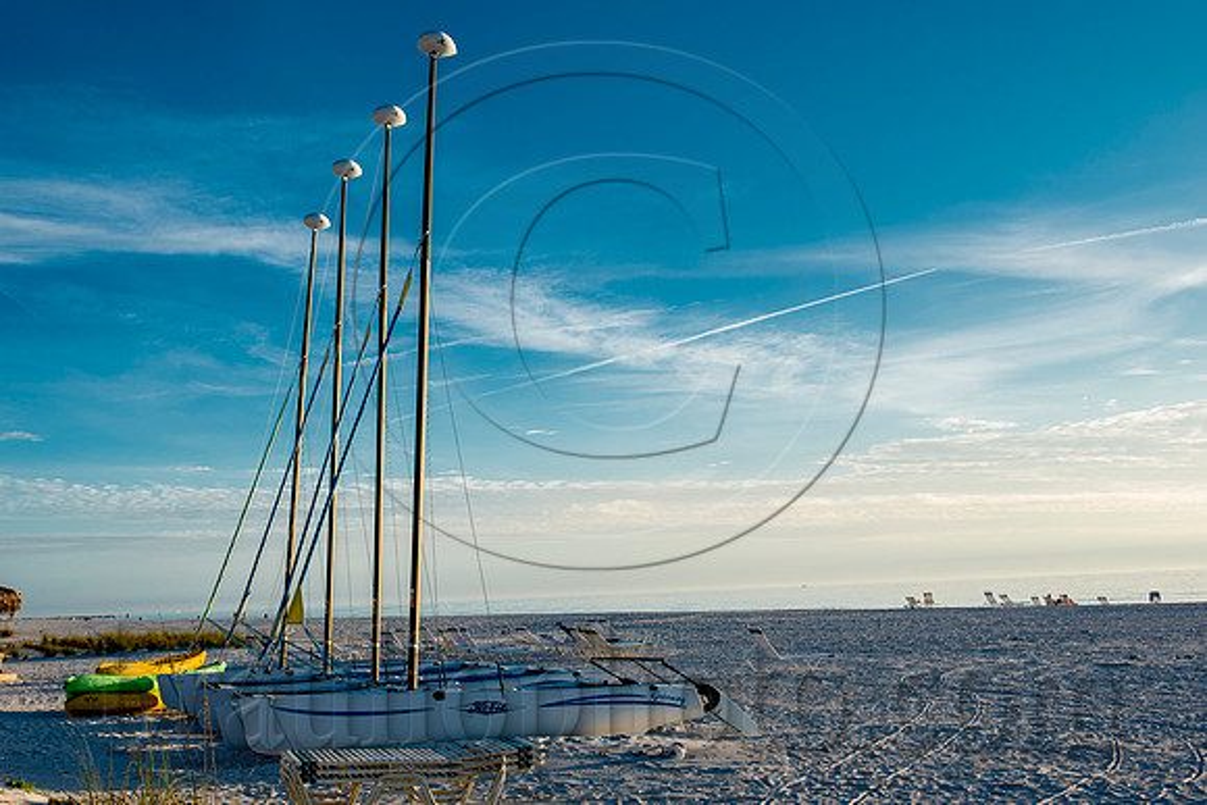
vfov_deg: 34.2
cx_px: 408
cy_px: 465
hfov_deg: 48.8
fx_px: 1306
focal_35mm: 39
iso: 100
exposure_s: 1/125
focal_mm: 29
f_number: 7.1
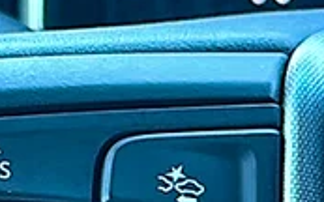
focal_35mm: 184
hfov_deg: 11.3
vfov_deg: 7.0
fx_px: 1624
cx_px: 22
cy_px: 270
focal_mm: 6.86
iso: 100
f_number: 1.78
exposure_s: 1/83
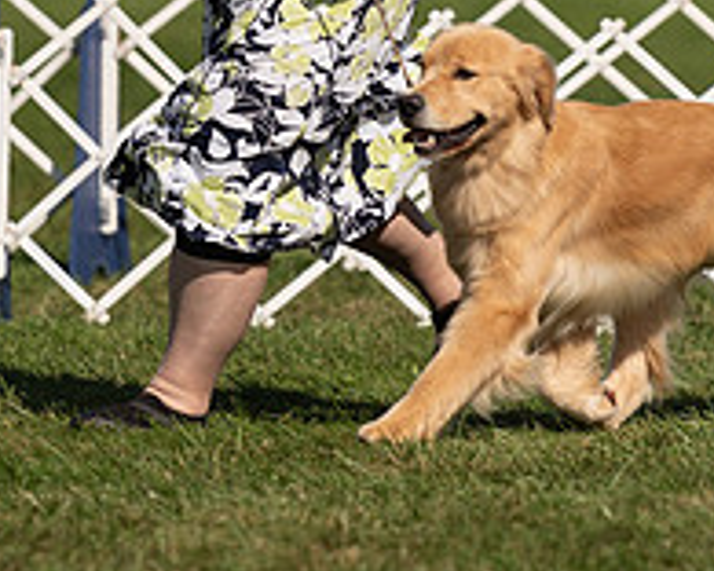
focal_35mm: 650
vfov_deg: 2.4
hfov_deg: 3.0
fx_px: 13736
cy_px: -121
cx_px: 331
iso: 100
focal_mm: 200
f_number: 3.2
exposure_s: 1/2500
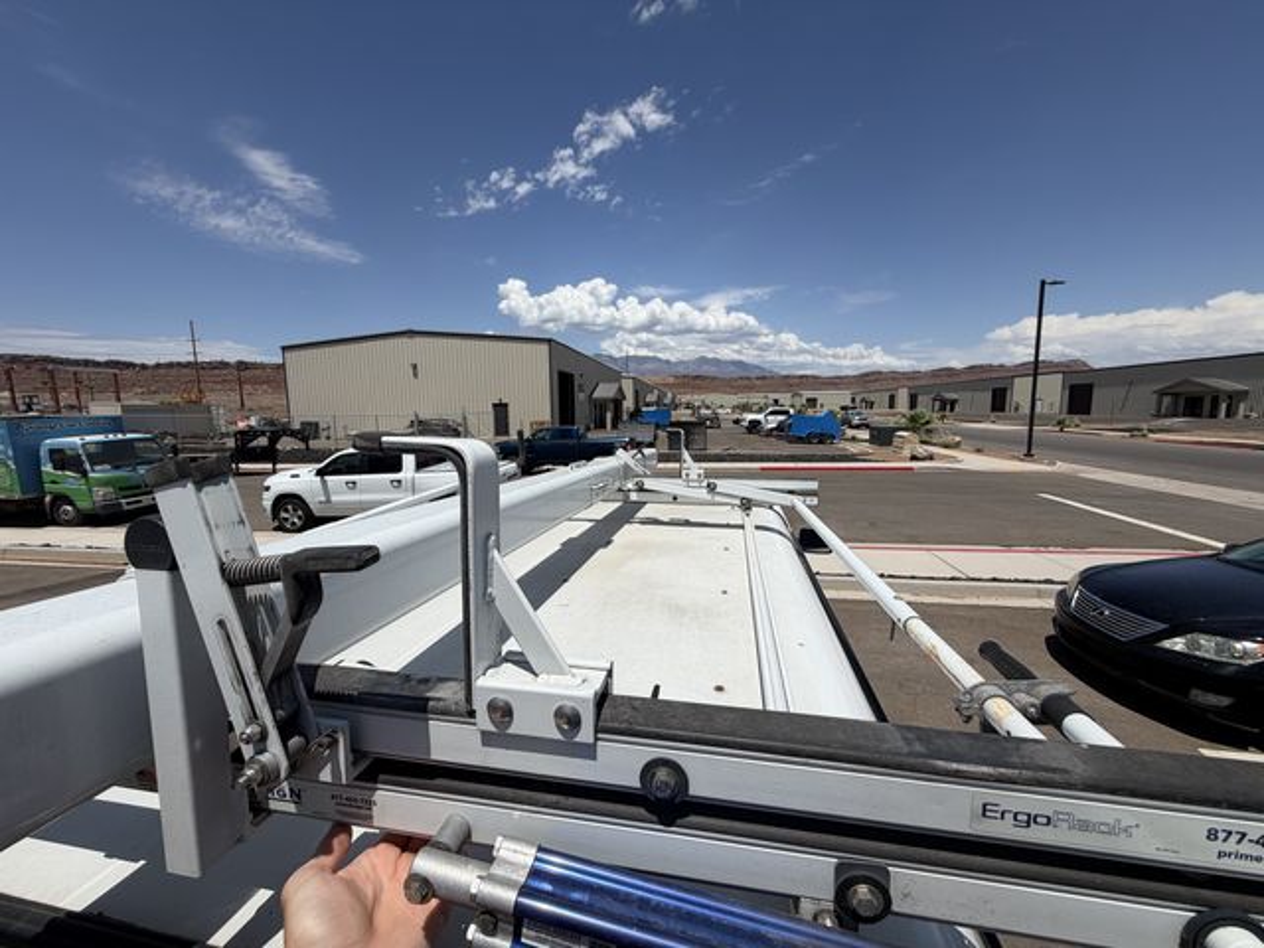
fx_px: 511
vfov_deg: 85.7
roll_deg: +1.0
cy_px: 474
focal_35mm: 14
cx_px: 632
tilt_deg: -7.7
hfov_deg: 102.1
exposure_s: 1/1901
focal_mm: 2.22
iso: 20
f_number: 2.2
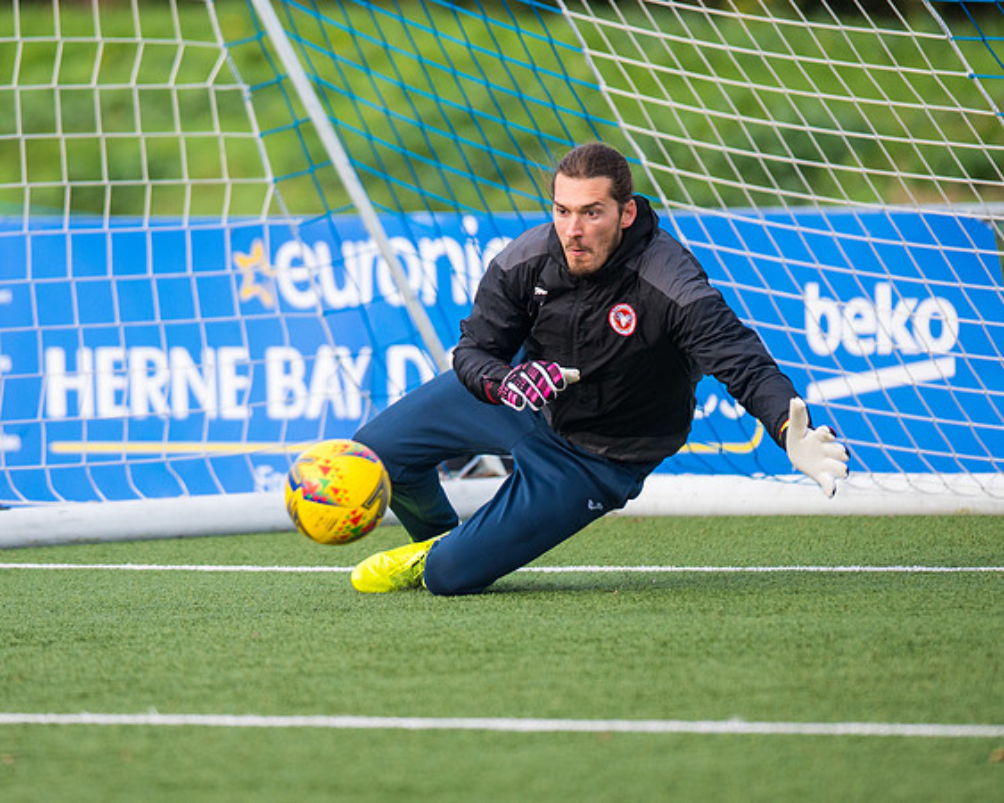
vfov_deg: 2.4
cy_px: 488
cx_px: 404
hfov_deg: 3.0
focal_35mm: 651
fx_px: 19338
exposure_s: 1/3200
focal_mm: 400
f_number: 2.8
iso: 800
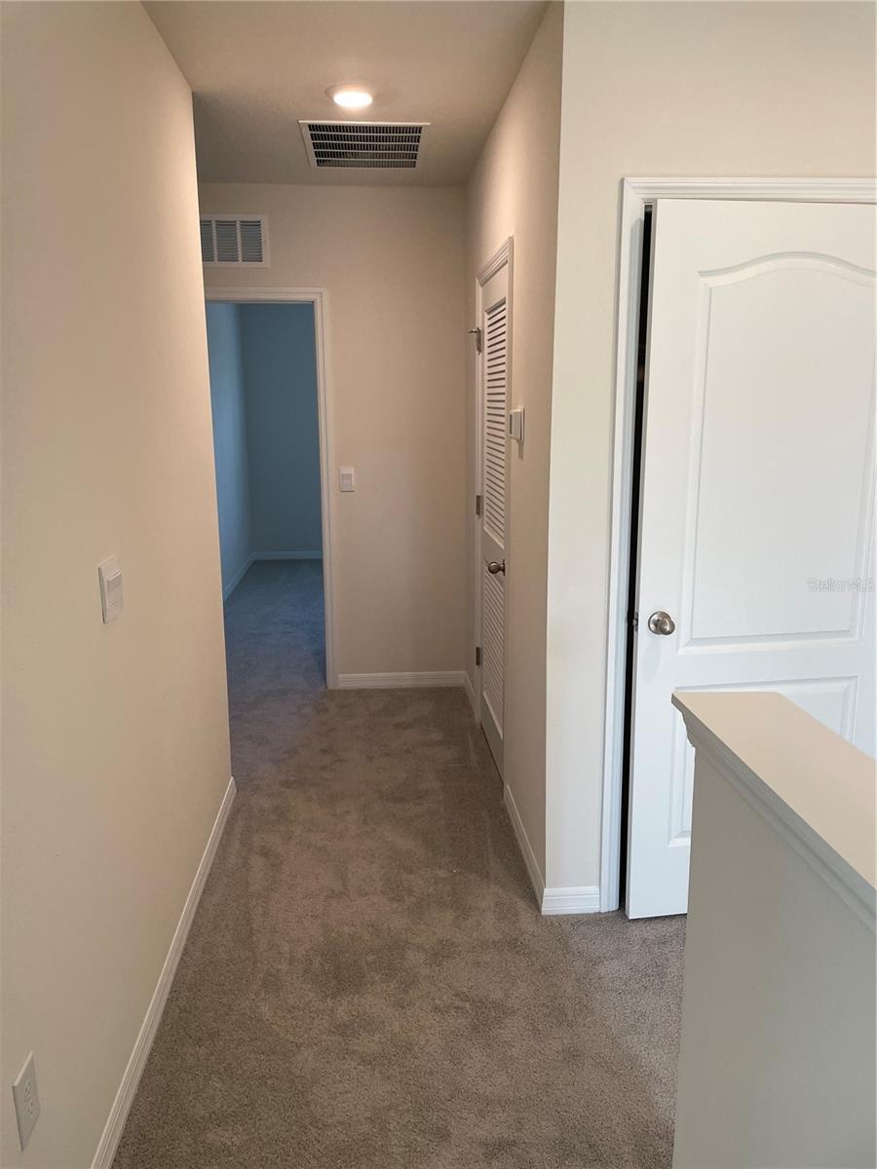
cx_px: 438
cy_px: 584
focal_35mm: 26
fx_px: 878
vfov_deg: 67.3
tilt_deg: -12.0
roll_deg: +1.0
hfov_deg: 53.1
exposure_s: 1/120
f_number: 1.6
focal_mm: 4.2
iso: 100
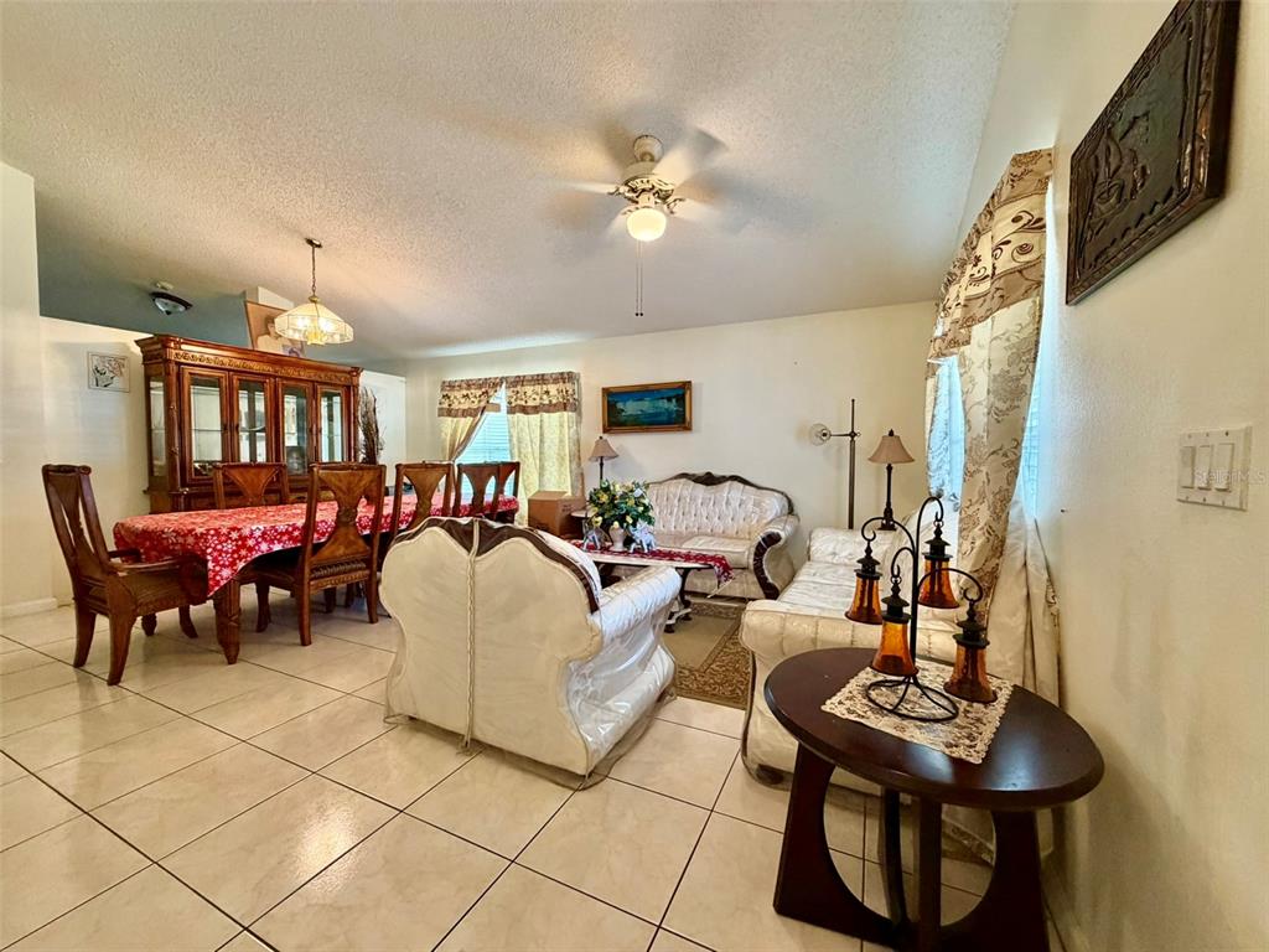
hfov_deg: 102.1
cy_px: 476
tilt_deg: -2.1
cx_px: 634
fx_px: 513
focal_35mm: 14
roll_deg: +0.1
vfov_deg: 85.7
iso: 320
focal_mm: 2.22
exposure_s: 1/60
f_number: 2.2
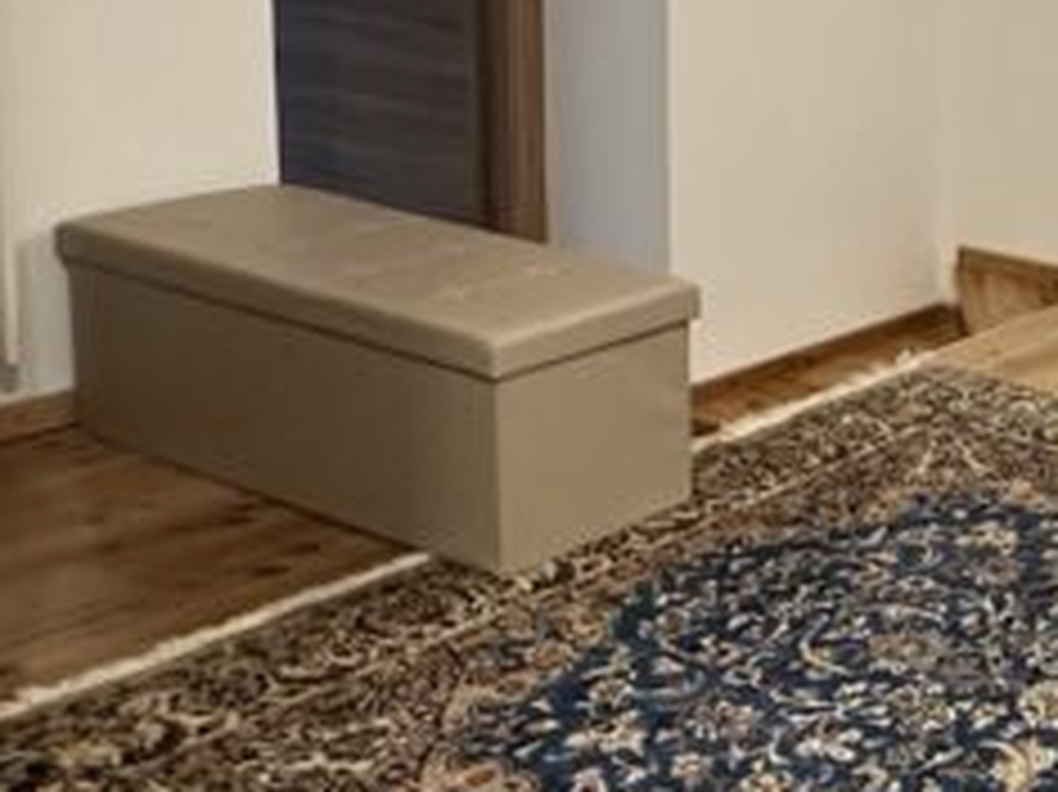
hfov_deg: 25.8
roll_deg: -3.8
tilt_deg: -8.7
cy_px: 58
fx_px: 1863
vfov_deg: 23.3
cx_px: 1472
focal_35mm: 61
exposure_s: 1/50
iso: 200
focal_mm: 2.22
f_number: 2.2
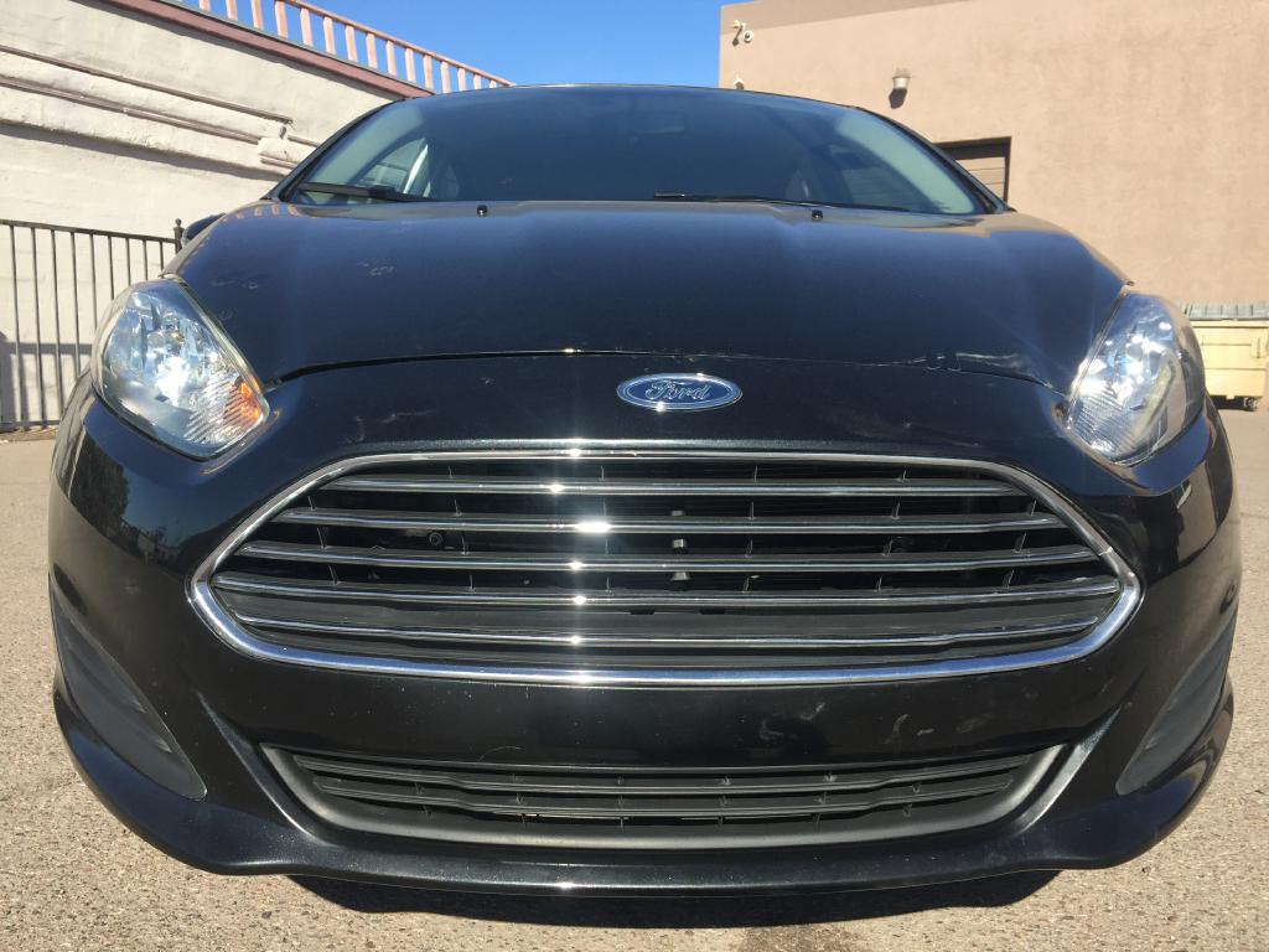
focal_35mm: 29
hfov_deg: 61.7
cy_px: 476
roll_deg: -1.5
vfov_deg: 48.2
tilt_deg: -6.1
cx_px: 634
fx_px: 1063
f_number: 2.2
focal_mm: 4.15
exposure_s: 1/1319
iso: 32
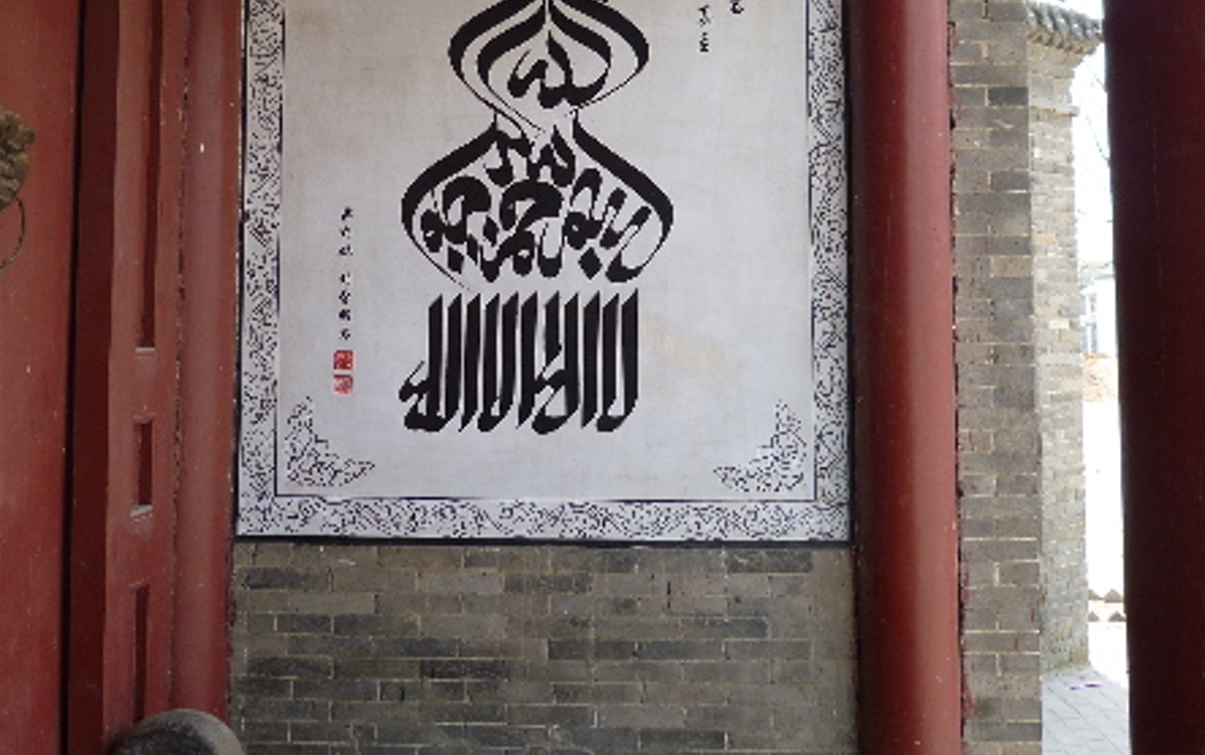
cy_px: 152
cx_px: 546
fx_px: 1807
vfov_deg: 23.2
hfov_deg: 36.8
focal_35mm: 55
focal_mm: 6.4
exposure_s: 1/200
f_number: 3
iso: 80
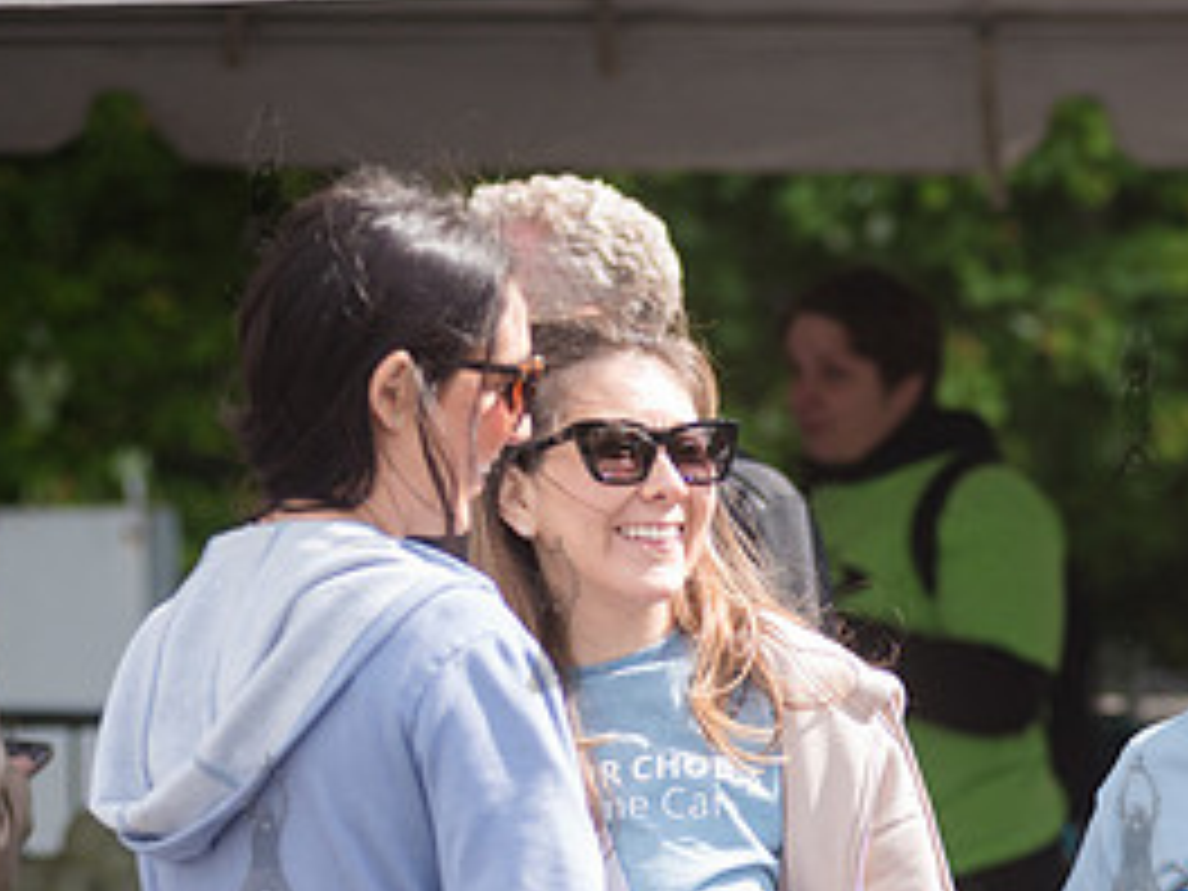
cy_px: 825
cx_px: 1204
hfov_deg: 7.0
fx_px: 9609
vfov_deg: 5.3
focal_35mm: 280
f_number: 3.5
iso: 400
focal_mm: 112
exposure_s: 1/2000
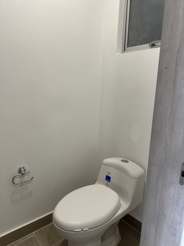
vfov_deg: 71.6
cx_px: 92
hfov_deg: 56.8
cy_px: 123
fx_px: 170
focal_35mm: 24
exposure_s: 1/120
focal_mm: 6.86
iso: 200
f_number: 1.78
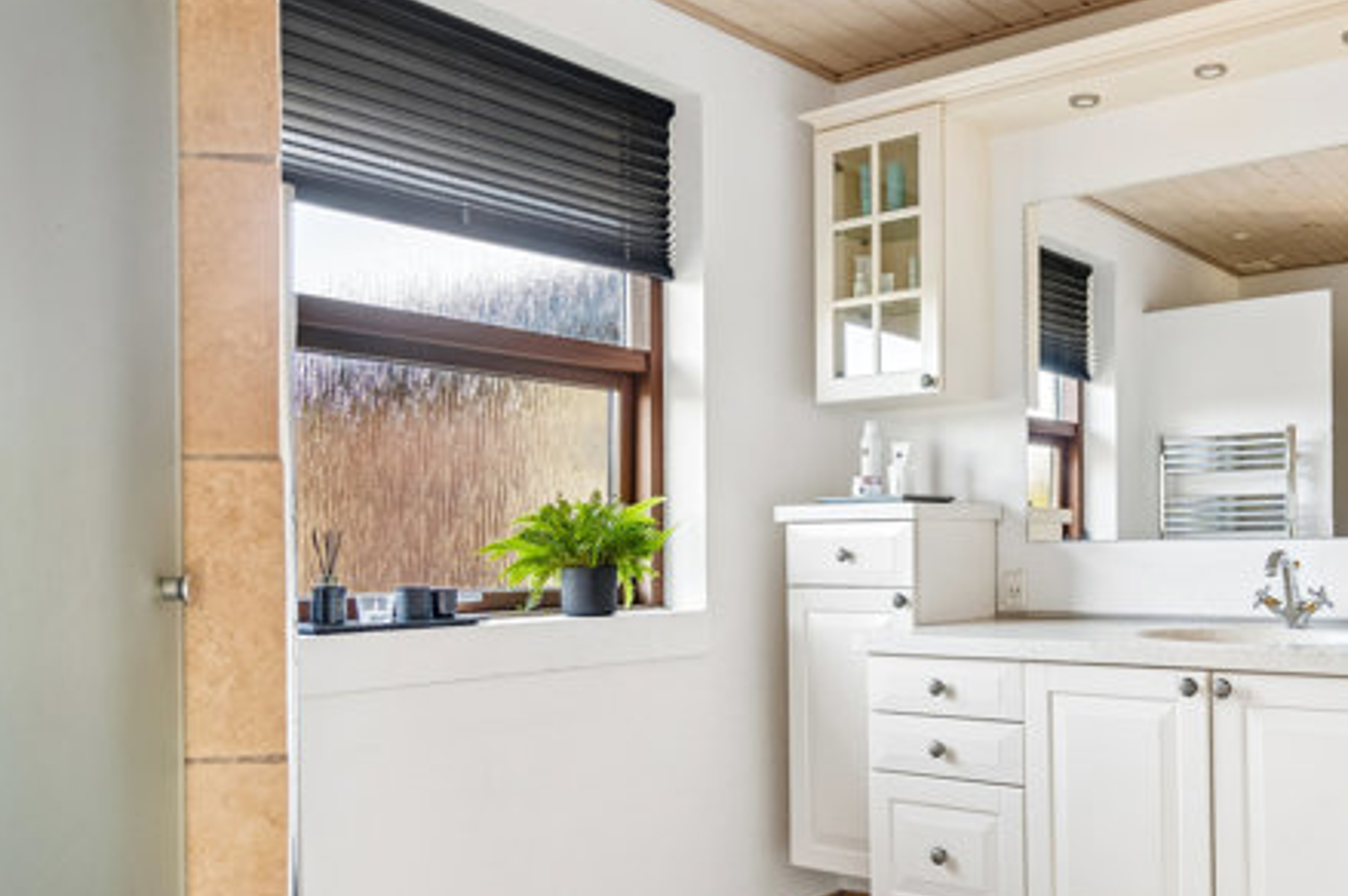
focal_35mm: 31
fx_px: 1160
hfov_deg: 57.6
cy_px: 526
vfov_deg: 42.1
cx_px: 995
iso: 400
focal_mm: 17
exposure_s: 1/20
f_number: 4
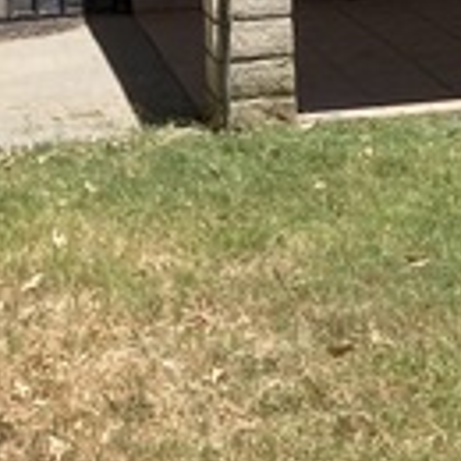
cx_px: 778
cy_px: -89
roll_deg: -0.2
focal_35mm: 127
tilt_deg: -4.5
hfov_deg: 12.7
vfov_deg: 13.4
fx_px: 1914
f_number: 1.8
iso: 20
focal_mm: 3.99
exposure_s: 1/1675
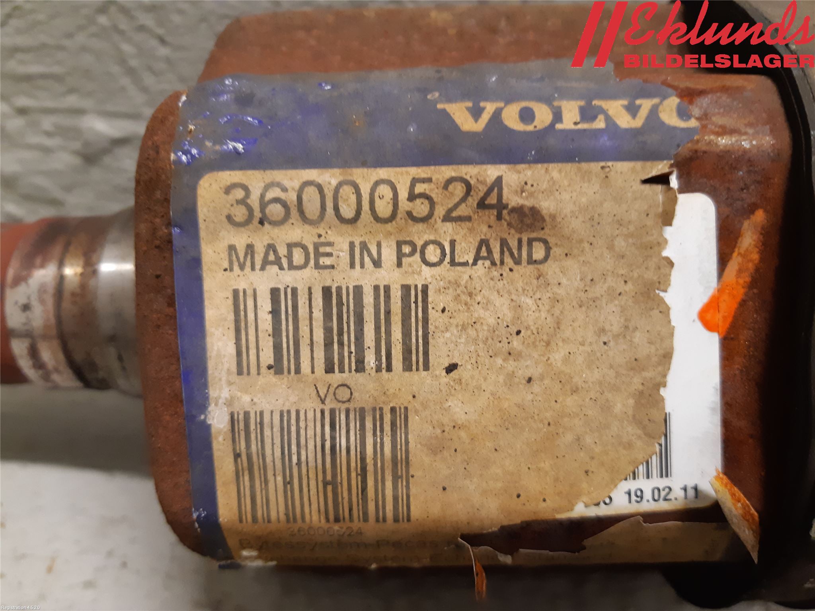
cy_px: 306
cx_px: 408
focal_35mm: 26
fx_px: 612
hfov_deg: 67.3
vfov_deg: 53.1
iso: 200
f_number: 1.7
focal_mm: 3.93
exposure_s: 1/33
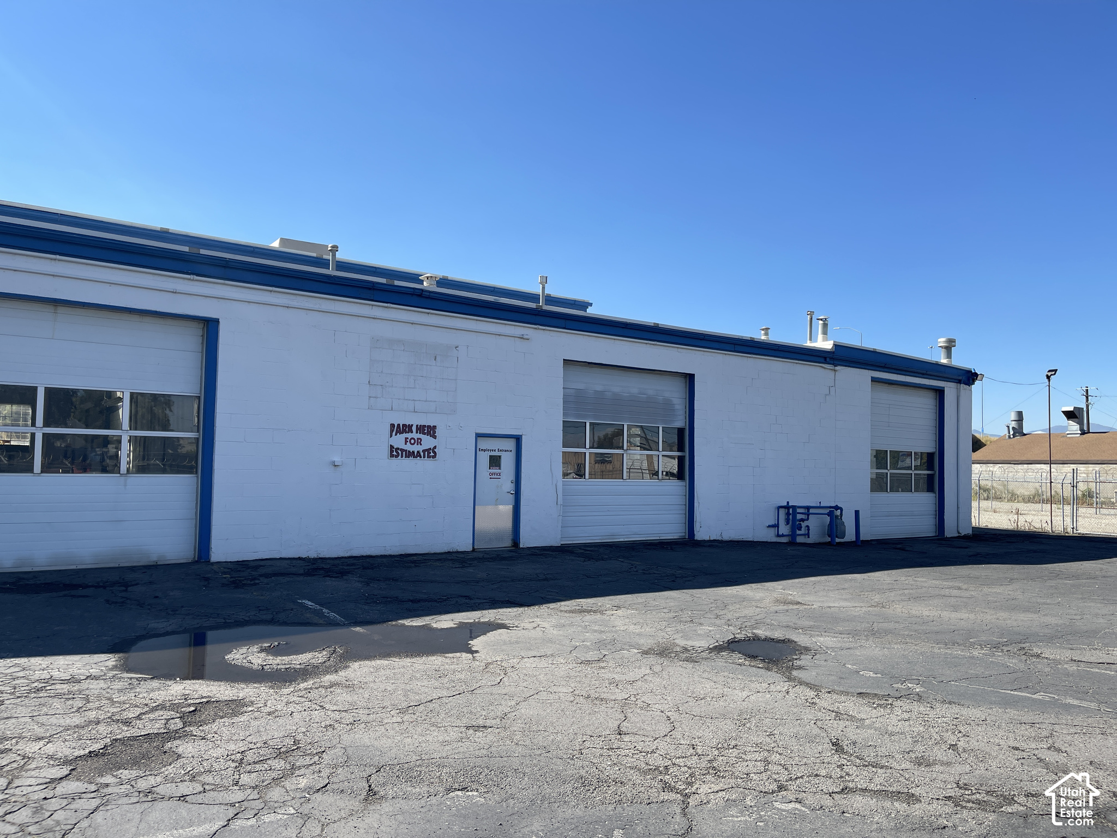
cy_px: 419
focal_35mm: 26
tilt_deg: +3.2
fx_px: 839
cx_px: 558
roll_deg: -0.8
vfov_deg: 53.1
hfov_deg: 67.3
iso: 32
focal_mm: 5.1
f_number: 1.6
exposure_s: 1/2857
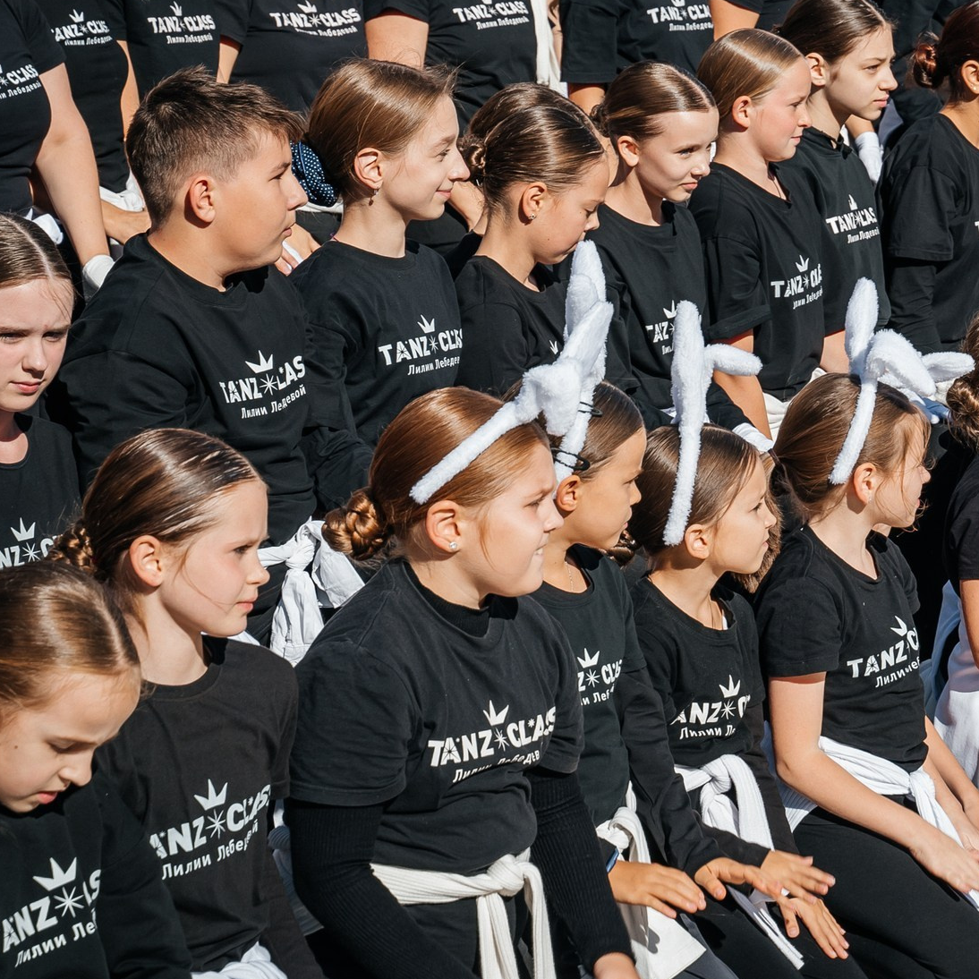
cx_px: 958
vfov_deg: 13.7
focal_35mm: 127
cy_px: 280
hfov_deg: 13.6
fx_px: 4064
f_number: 7.1
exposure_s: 1/400
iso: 100
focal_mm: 63
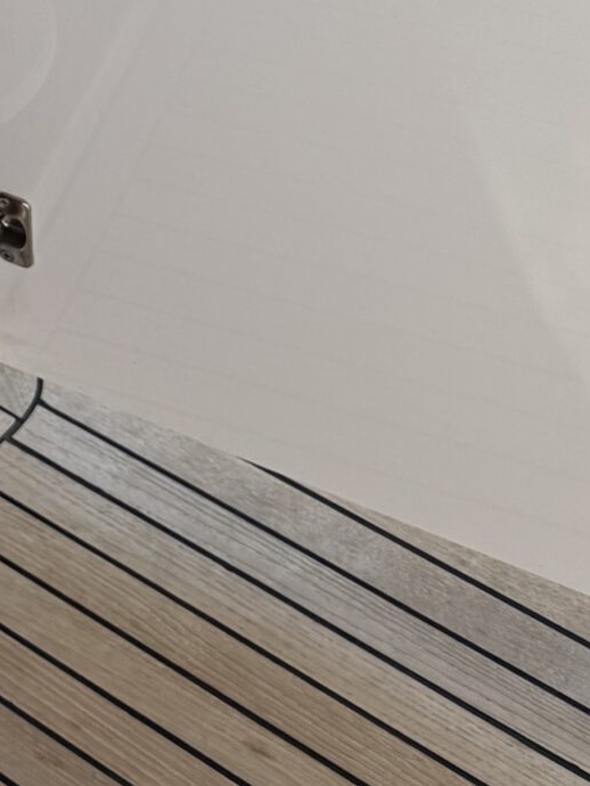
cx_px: -427
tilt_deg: -34.7
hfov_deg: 14.8
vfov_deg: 21.4
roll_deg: +10.8
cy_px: 58
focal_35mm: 89
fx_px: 2021
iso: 80
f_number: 1.78
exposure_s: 1/4049
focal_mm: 6.76
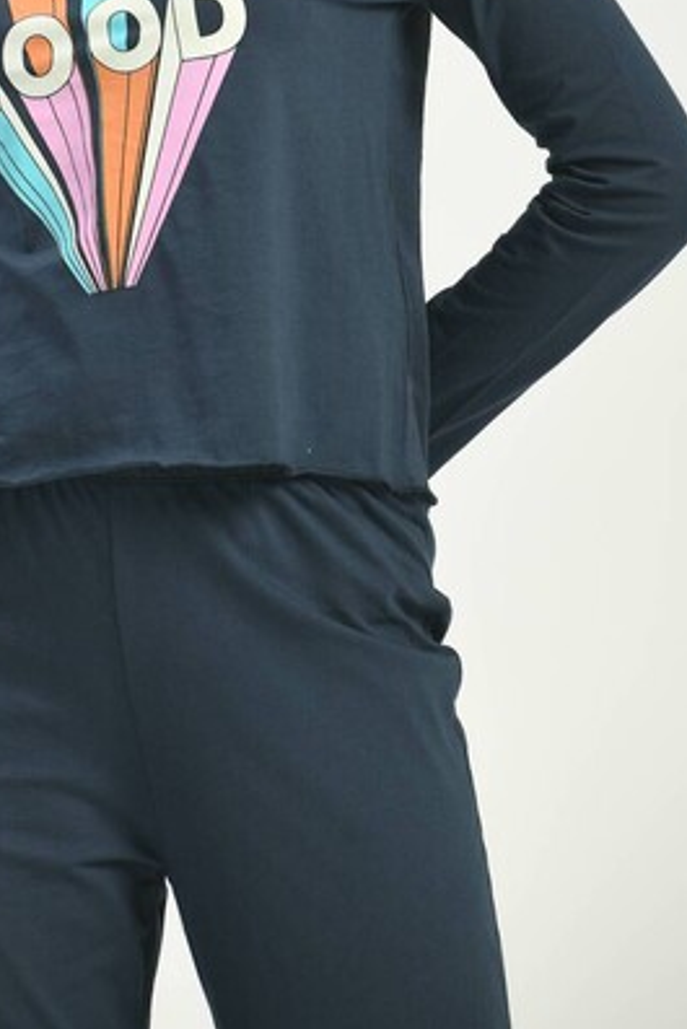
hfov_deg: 3.6
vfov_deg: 5.4
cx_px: 161
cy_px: 62
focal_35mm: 378
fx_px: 10810
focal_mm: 200
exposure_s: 1/160
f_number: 6.3
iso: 100
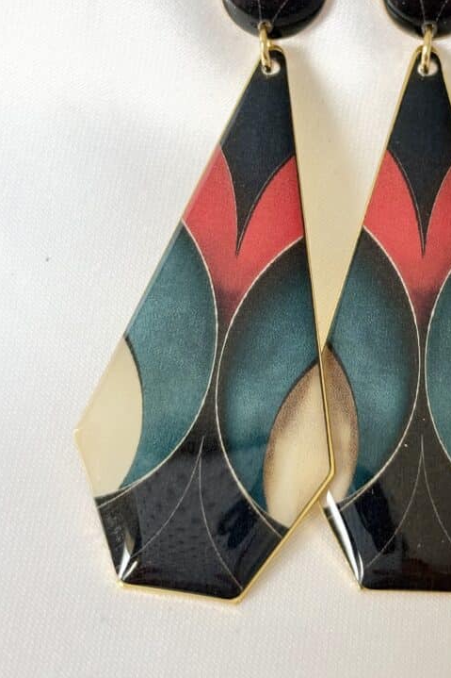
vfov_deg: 26.2
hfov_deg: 17.6
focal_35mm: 77
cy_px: 240
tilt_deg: -57.5
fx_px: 1448
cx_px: 327
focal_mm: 5.96
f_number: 1.6
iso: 25
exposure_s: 1/157
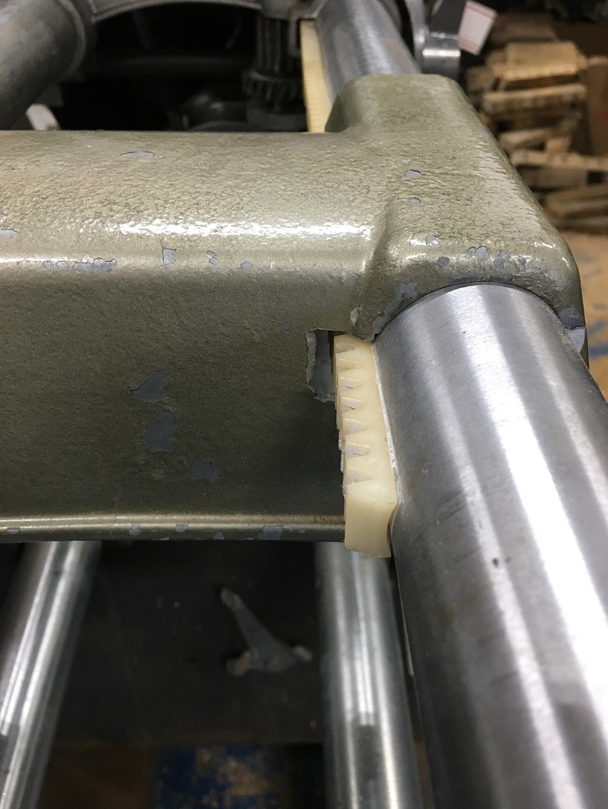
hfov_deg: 48.3
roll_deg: -0.7
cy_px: 404
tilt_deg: -38.0
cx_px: 304
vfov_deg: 61.6
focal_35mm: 29
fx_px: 678
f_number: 2.2
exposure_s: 1/30
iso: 80
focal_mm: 4.15
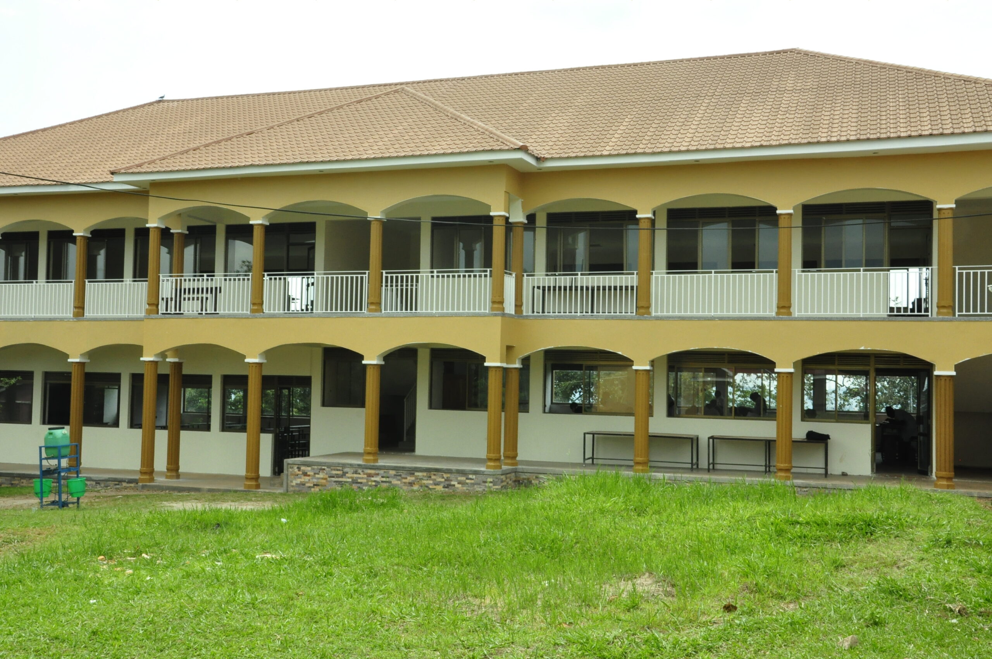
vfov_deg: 34.1
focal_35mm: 39
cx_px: 496
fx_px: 1073
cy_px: 330
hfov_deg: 49.6
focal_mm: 26
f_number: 16
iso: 1250
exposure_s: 1/200
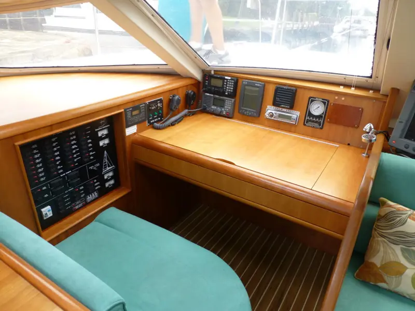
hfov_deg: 71.6
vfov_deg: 56.8
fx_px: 288
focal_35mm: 24
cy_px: 156
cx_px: 208
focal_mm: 4.3
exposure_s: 1/60
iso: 200
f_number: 3.3
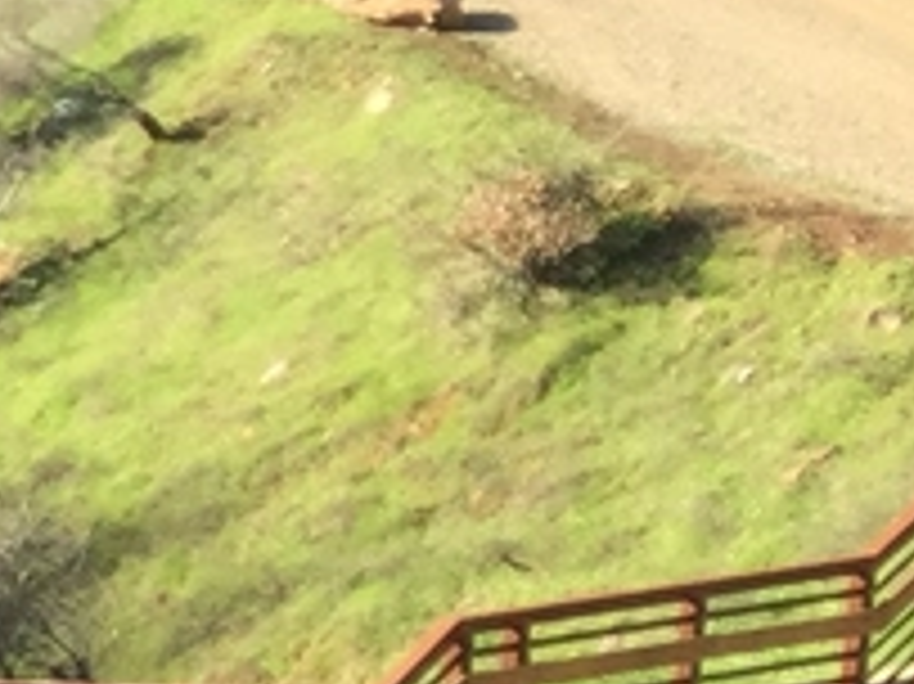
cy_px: 590
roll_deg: +0.0
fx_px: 5436
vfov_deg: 7.2
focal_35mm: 206
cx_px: -2283
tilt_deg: -9.5
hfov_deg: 7.7
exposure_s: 1/324
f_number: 2.2
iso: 32
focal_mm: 4.15
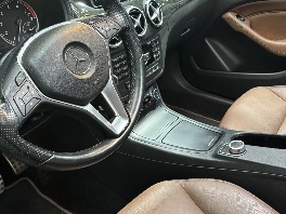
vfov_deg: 35.0
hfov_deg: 45.6
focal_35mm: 41
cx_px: 169
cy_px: 83
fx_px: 339
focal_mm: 5.96
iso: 320
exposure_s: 1/50
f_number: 1.6
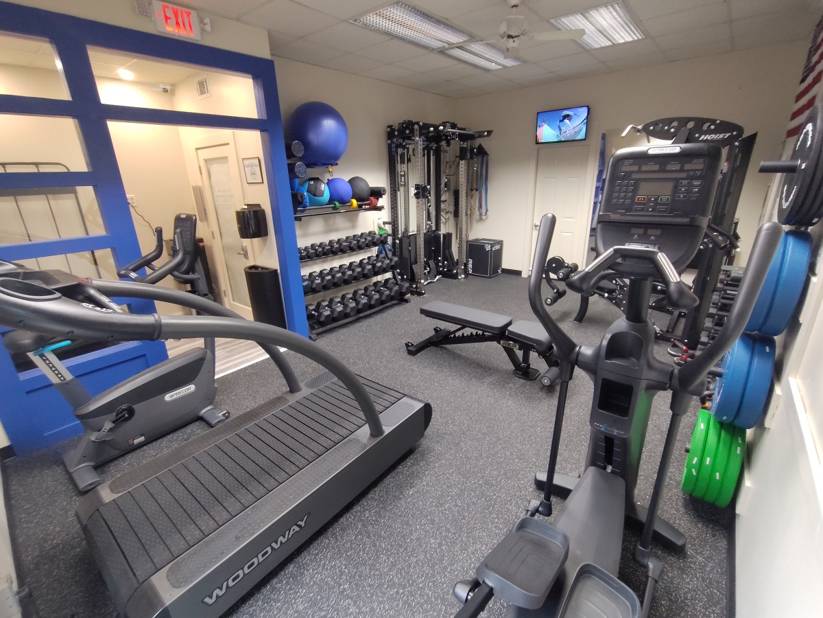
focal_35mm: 16
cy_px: 309
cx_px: 412
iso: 444
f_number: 2.2
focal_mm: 1.66
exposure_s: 1/30
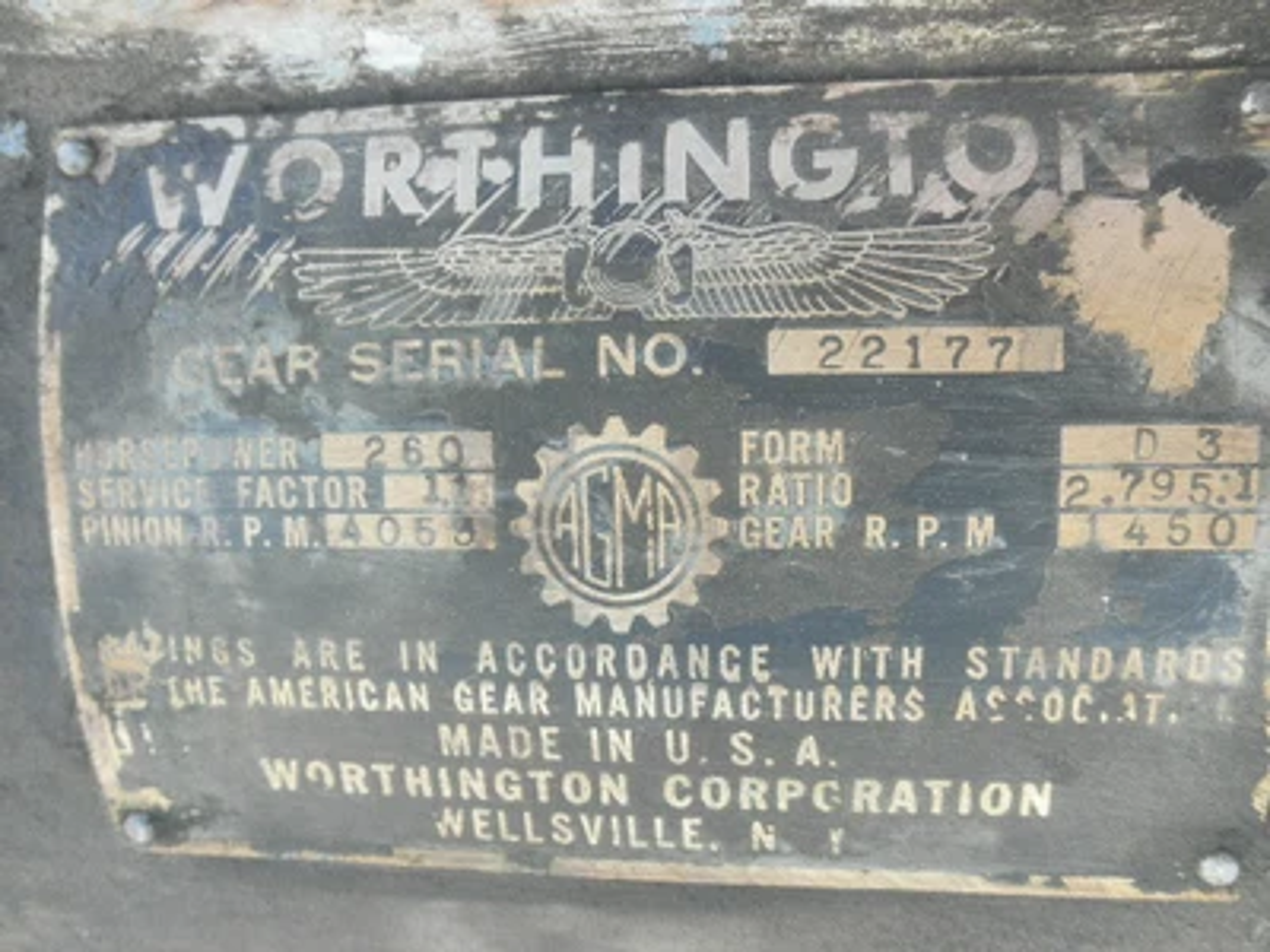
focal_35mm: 28
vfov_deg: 49.7
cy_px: 476
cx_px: 635
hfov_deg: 63.4
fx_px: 1027
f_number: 3
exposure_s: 1/100
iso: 64
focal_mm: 5
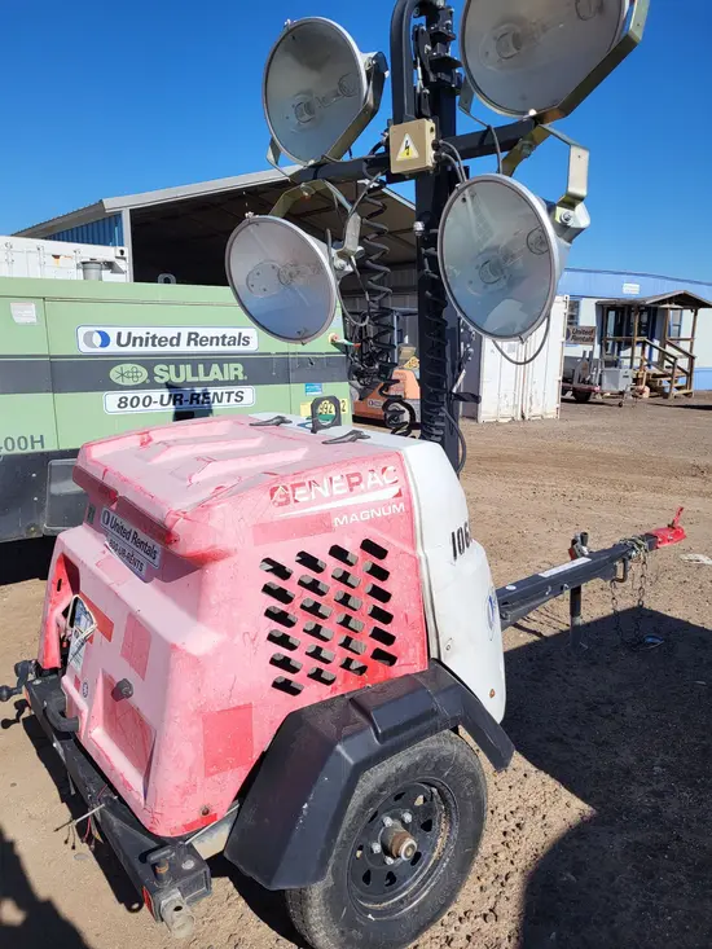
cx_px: 356
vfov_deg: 67.3
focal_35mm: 26
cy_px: 474
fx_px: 713
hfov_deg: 53.1
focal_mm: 5.4
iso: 40
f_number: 1.8
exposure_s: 1/4481
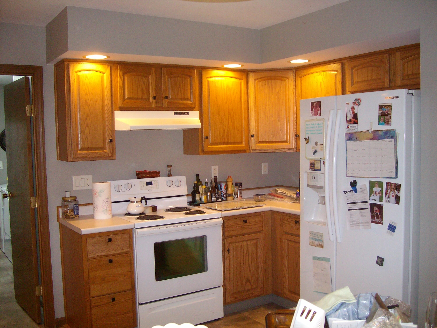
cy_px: 164
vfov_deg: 40.7
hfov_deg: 52.6
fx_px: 442
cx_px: 218
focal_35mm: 35
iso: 208
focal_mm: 5.8
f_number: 2.8
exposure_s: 1/40
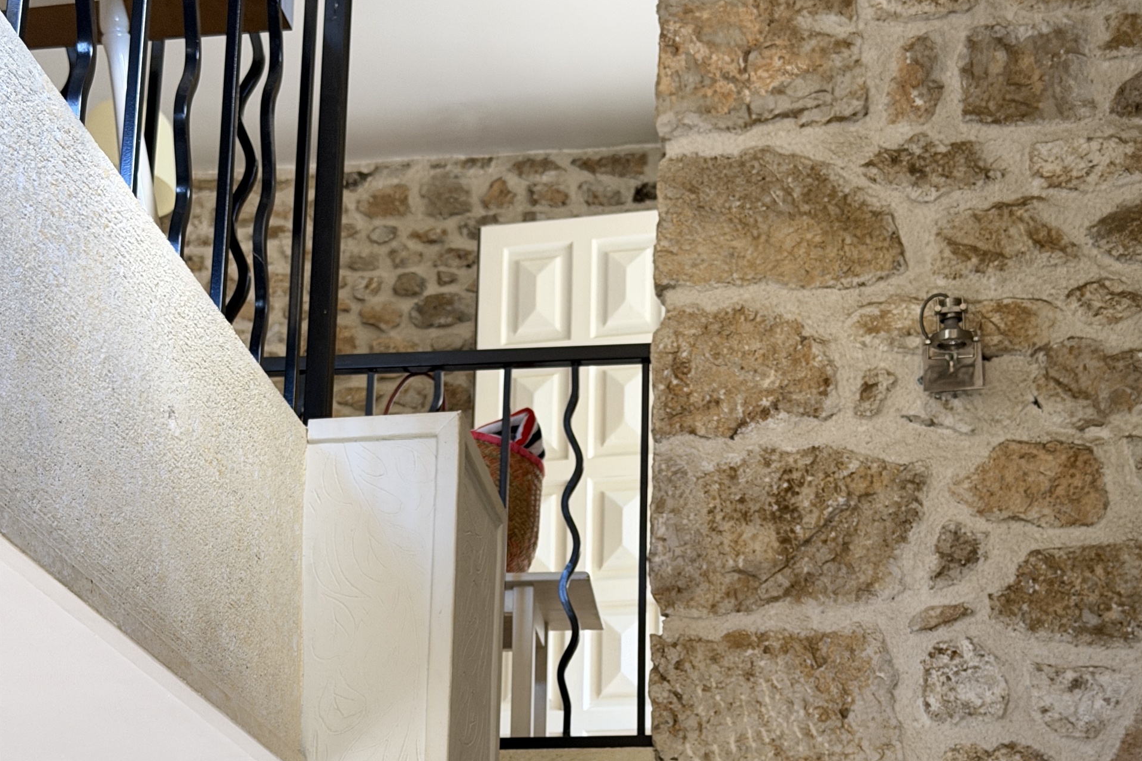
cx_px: 573
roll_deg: -1.9
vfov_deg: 19.9
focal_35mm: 67
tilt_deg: +16.7
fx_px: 2125
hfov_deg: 30.1
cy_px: 690
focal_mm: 6.76
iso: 250
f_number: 1.78
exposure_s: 1/40
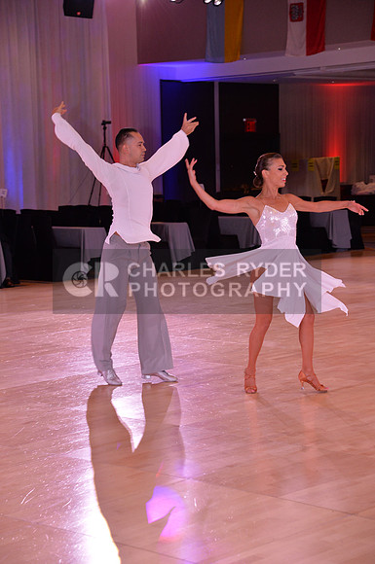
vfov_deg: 24.8
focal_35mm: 82
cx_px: 188
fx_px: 1285
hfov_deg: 16.6
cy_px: 282
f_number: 5
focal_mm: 82
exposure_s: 1/250
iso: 1600
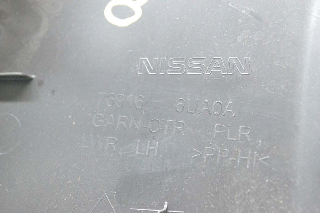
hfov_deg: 33.4
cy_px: 106
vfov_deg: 22.6
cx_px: 160
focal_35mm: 60
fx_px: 533
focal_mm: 40
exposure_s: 1/60
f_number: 5.3
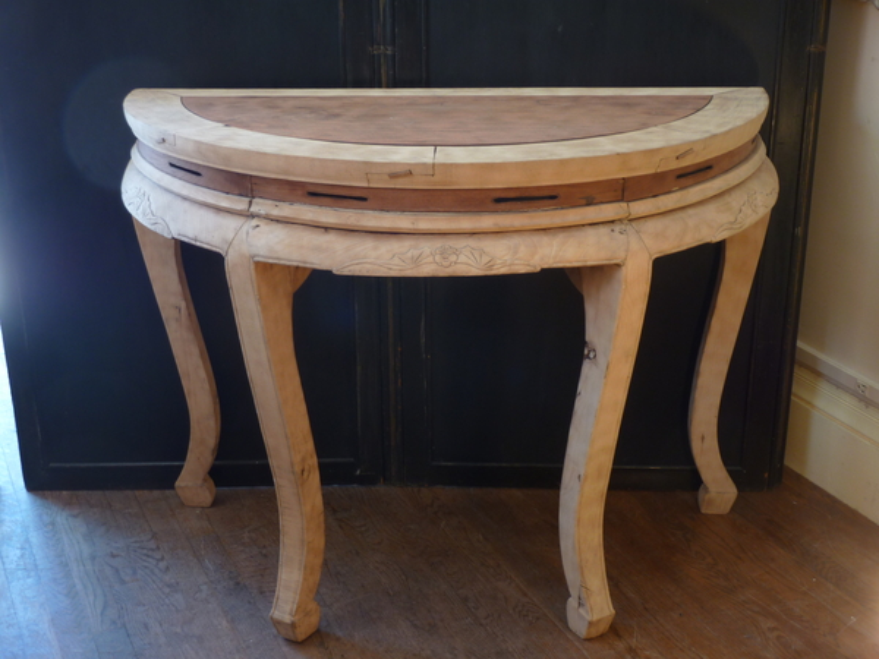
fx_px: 1219
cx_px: 440
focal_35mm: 48
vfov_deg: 30.3
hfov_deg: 39.7
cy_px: 330
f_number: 3.8
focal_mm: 7.9
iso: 80
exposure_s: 1/8
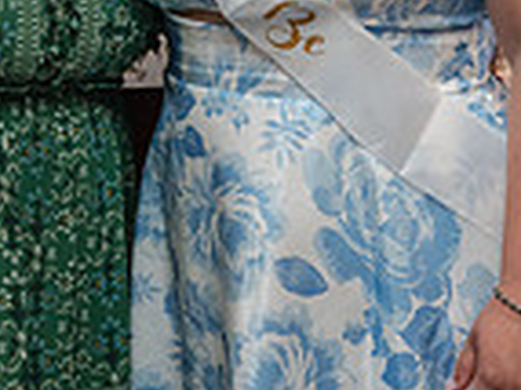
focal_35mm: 151
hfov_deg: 13.1
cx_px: 146
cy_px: -102
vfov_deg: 9.6
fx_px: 2271
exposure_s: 1/250
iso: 5000
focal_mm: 50
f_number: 9
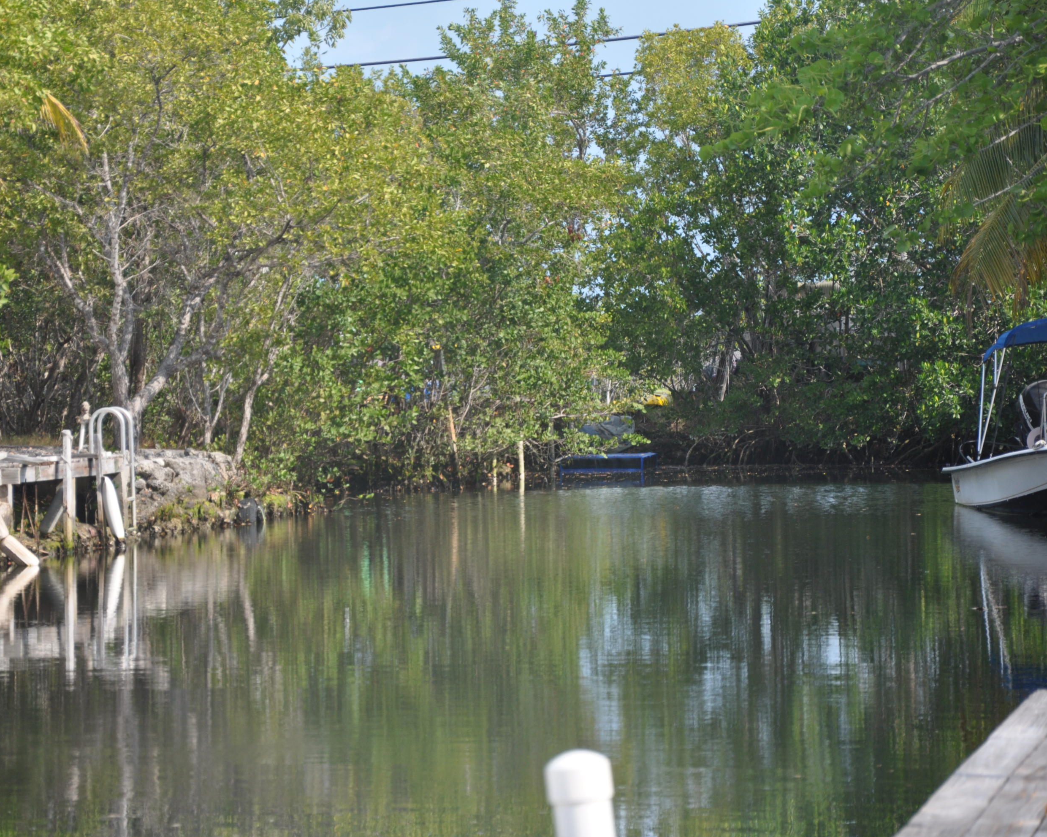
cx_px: 469
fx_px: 5533
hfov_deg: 10.8
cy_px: 419
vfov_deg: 8.7
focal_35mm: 179
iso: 250
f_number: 5.6
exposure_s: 1/500
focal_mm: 105
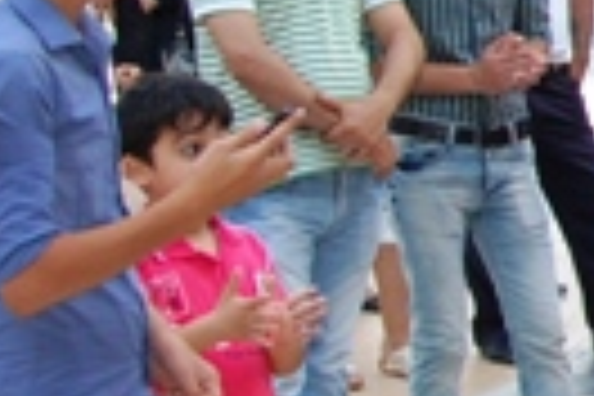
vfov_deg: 5.8
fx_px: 3894
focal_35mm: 236
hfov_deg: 8.2
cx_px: 1300
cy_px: -99
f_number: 4
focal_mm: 26
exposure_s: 1/160
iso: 400
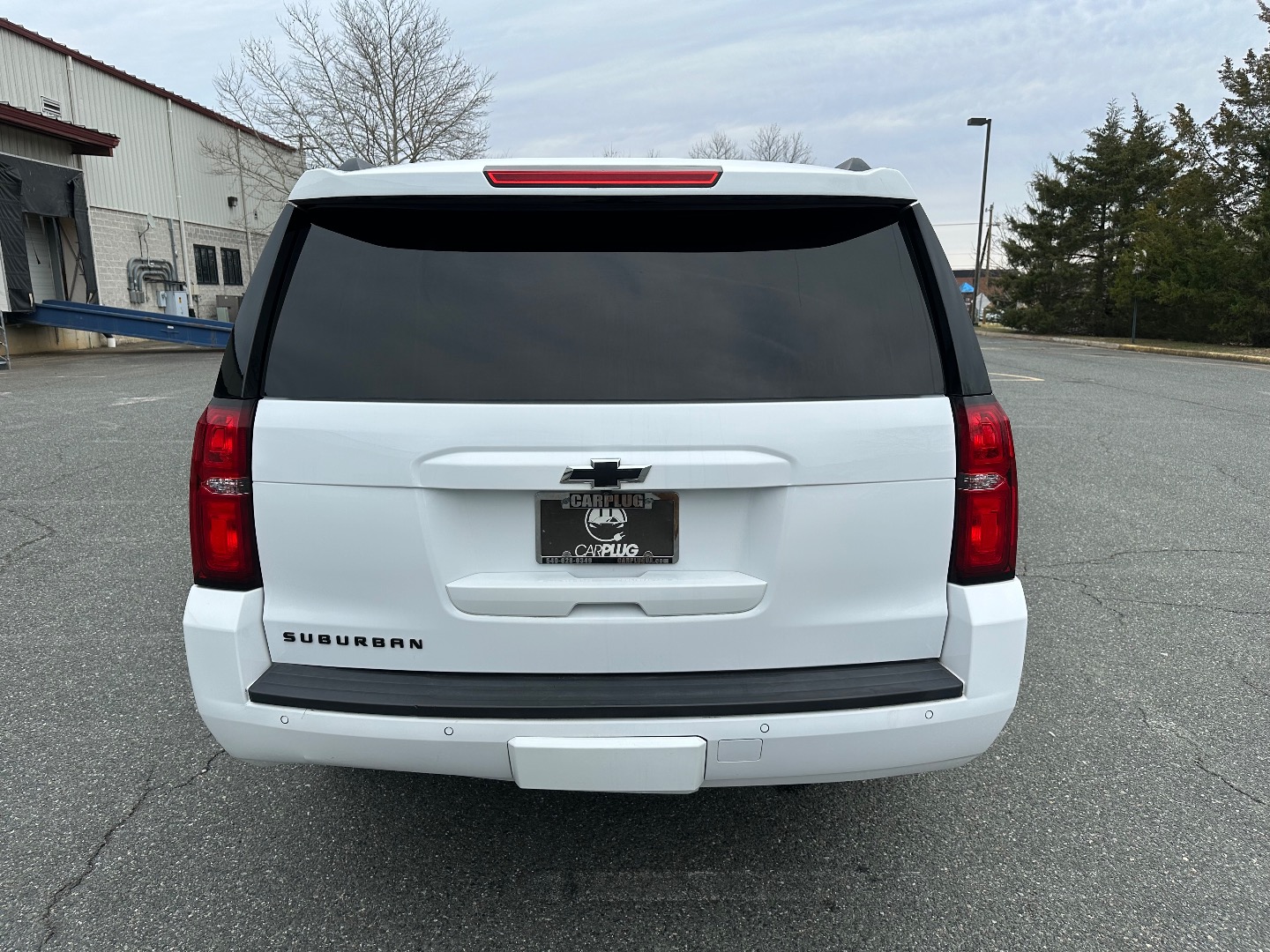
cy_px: 476
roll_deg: +0.9
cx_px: 635
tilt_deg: -11.5
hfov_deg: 71.6
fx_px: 881
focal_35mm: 24
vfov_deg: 56.8
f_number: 1.78
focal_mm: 6.86
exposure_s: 1/3356
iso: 80
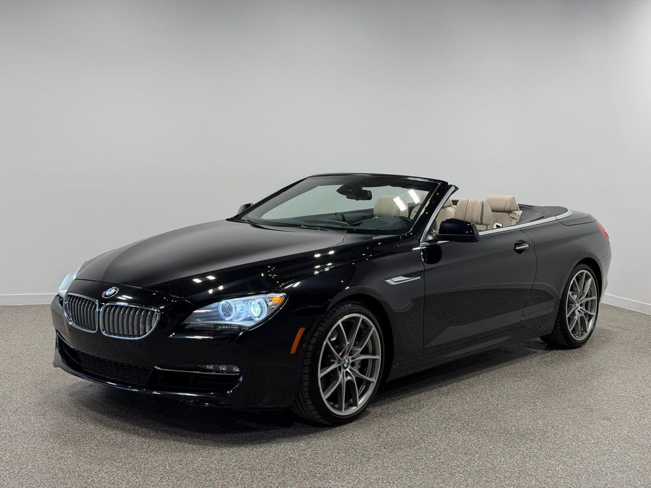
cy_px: 244
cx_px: 326
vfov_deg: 30.3
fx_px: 903
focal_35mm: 48
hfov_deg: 39.7
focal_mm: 6.76
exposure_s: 1/292
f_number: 1.78
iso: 64
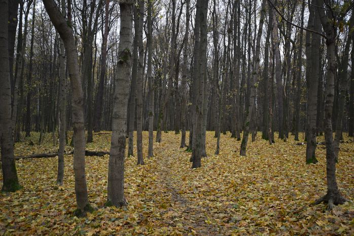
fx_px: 344
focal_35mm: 35
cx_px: 177
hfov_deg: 54.4
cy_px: 118
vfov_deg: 37.9
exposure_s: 1/200
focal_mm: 35
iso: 400
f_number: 4
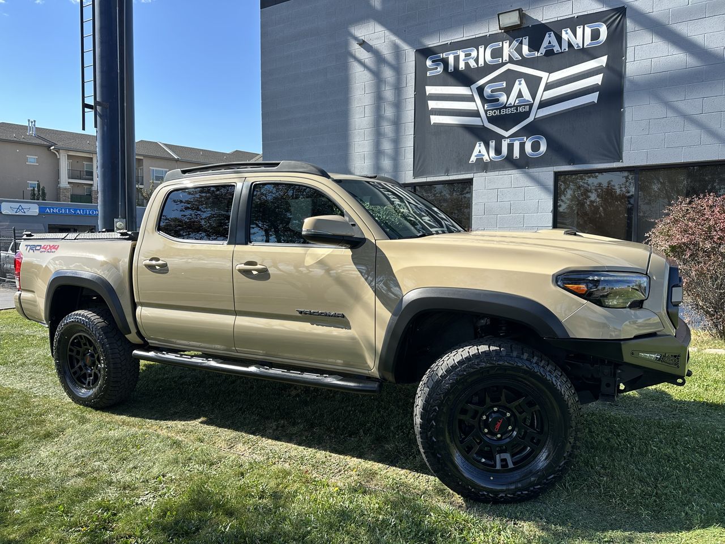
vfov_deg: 56.8
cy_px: 272
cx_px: 362
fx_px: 503
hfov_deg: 71.6
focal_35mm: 24
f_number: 1.78
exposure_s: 1/843
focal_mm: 6.86
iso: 80
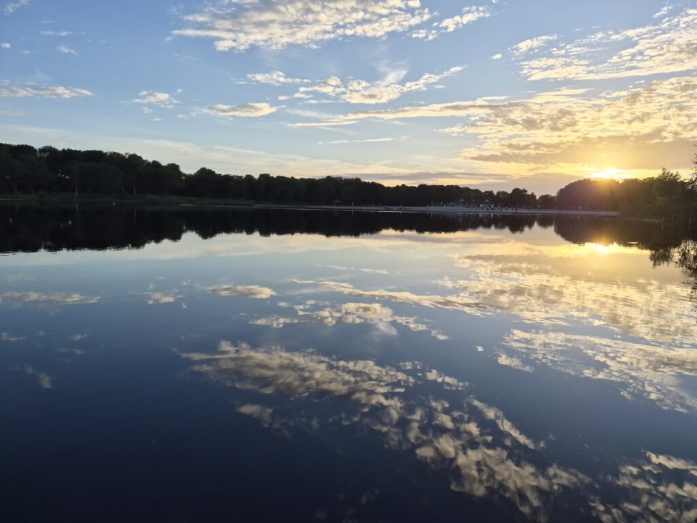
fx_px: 463
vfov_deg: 58.9
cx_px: 348
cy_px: 262
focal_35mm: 23
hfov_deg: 73.9
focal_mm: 5.4
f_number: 1.8
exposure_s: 1/5024
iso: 80
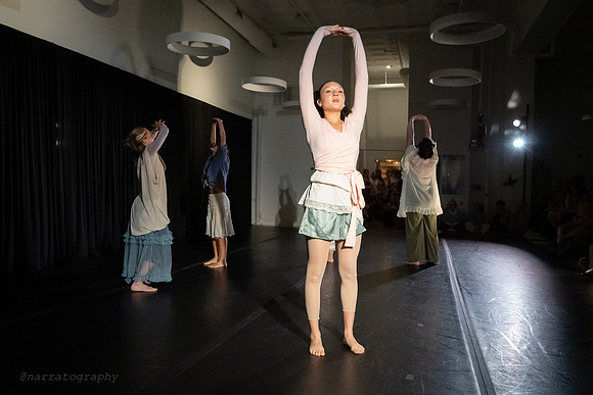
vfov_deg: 43.4
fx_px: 497
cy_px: 198
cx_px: 296
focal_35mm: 30
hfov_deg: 61.6
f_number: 5
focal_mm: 28
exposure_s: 1/400
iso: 6400
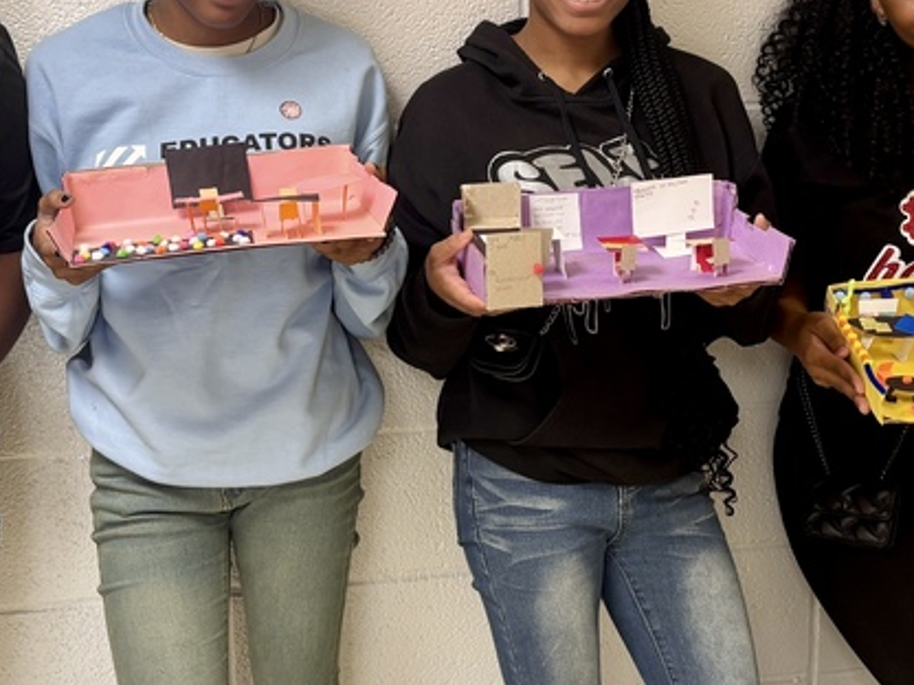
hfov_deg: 30.3
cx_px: 417
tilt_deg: -16.2
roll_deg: +1.4
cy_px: 351
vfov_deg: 22.9
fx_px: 1690
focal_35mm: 64
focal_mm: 5.96
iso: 125
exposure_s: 1/60
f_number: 1.6
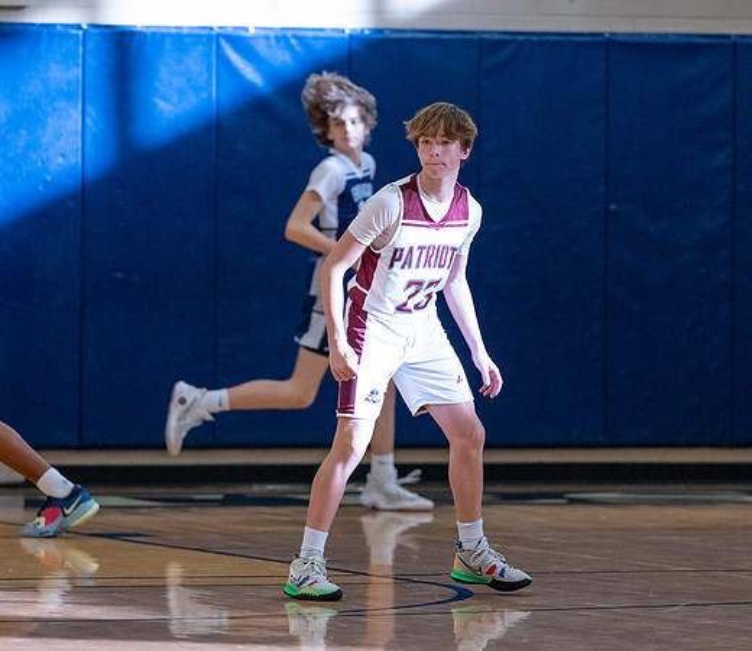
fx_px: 7791
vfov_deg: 4.8
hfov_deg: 5.5
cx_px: 358
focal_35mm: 339
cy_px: 327
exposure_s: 1/1000
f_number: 2.8
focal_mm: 200
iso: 5000
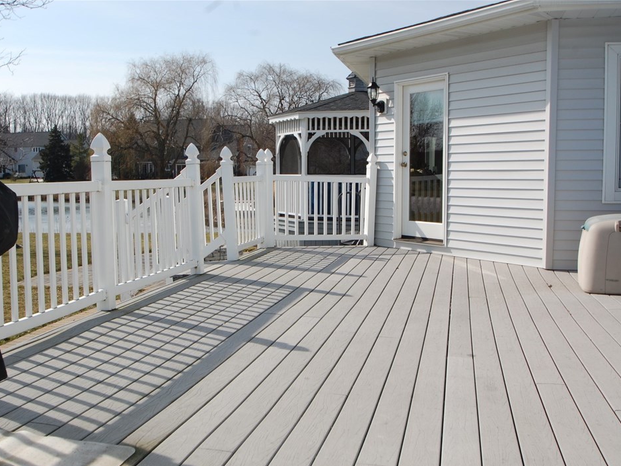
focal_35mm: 40
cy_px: 238
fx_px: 718
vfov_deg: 36.0
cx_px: 287
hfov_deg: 46.8
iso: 200
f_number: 10
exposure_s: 1/400
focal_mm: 24
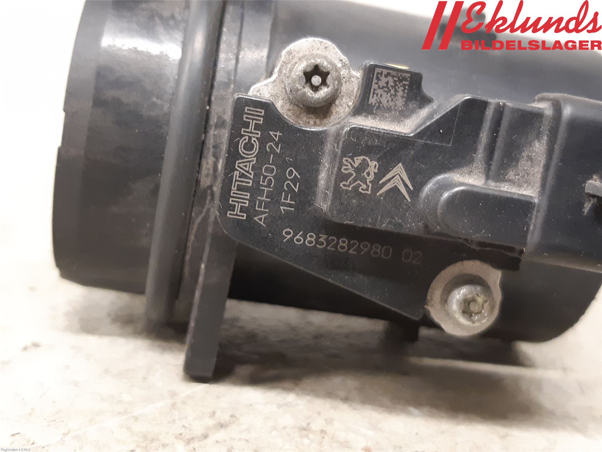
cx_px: 301
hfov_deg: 67.3
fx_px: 452
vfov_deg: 53.1
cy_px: 226
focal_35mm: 26
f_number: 1.7
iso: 320
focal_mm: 3.93
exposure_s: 1/25
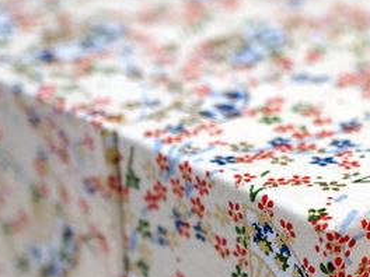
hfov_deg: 14.9
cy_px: 150
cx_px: 349
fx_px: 1400
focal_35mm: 131
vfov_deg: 11.3
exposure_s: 1/60
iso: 1000
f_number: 4
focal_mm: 30
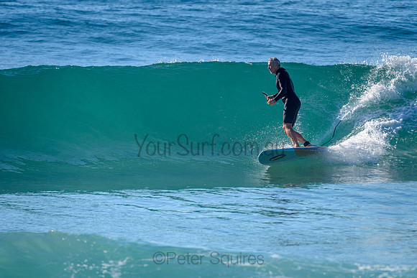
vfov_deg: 2.2
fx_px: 7100
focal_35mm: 613
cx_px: 256
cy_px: 131
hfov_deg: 3.4
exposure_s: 1/2000
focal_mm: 500
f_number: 5.6
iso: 220
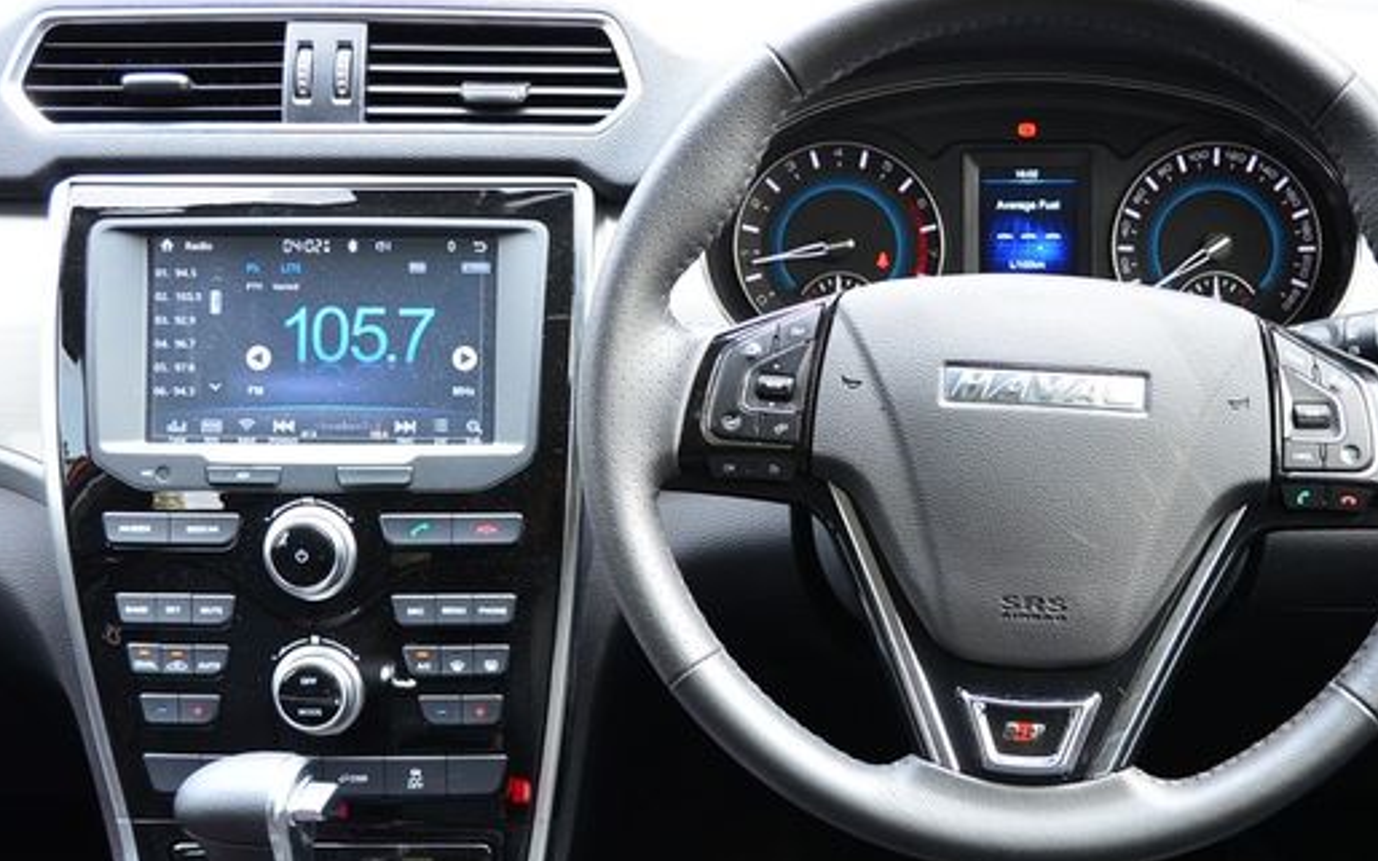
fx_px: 2140
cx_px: 1003
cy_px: 554
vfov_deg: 22.7
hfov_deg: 35.1
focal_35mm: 57
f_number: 5
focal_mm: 24
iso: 800
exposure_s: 1/100
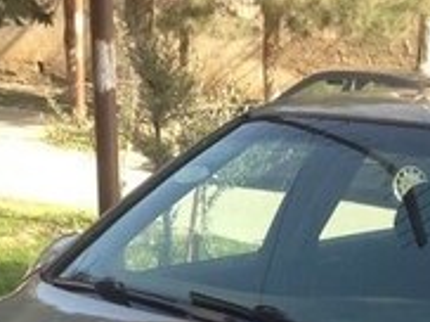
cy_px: 567
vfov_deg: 11.5
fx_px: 1489
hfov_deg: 16.3
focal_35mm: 120
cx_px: 326
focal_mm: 4.12
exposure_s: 1/281
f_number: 2.4
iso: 50
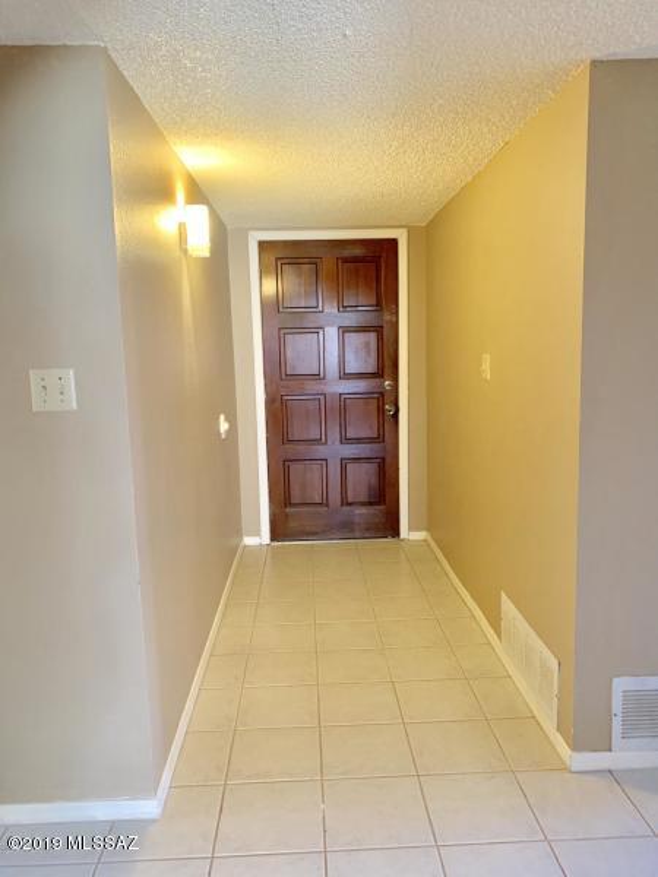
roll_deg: +1.6
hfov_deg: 53.1
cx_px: 329
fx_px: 659
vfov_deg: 67.3
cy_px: 438
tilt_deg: -7.0
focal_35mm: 26
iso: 400
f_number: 1.8
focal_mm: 4.25
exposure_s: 1/40
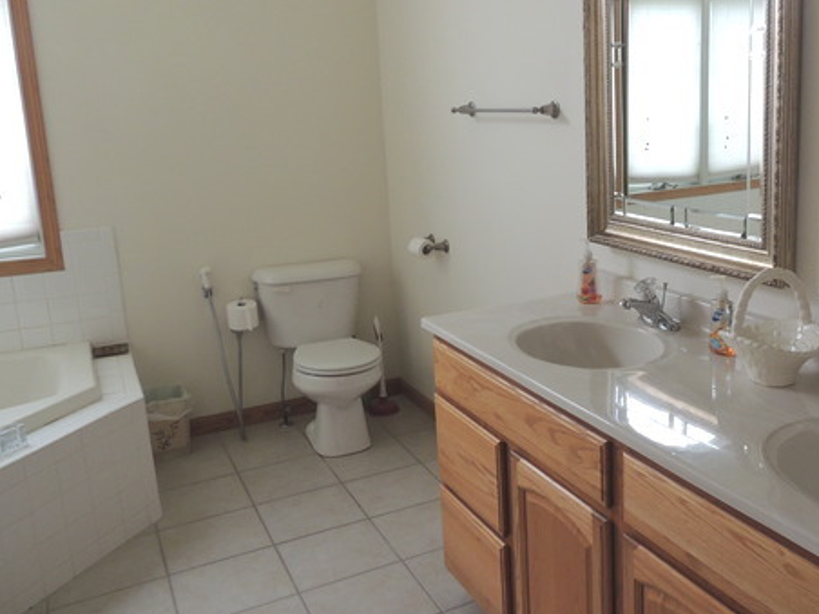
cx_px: 564
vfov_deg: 41.7
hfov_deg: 52.6
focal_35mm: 34
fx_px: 804
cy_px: 263
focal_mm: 4.3
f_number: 3
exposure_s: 1/30
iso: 200
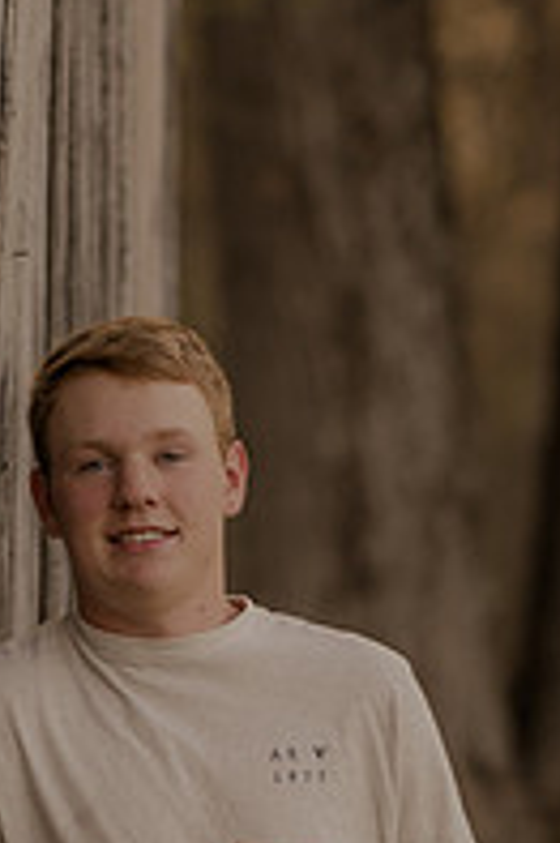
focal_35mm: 290
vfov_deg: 7.1
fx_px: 6778
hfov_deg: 4.7
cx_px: 60
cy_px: 766
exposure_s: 1/1000
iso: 250
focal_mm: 85
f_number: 1.6
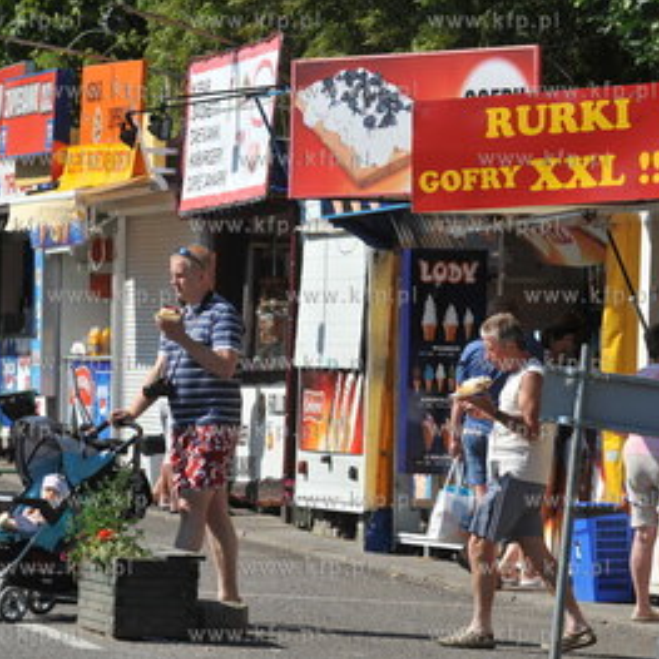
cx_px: 200
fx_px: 5557
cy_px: 328
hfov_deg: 6.8
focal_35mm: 258
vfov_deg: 6.8
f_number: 11
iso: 400
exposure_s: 1/640
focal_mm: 200
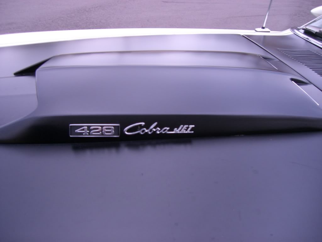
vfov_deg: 37.7
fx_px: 353
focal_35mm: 38
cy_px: 121
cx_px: 161
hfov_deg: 49.0
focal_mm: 6.2
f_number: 2.7
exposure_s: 1/50
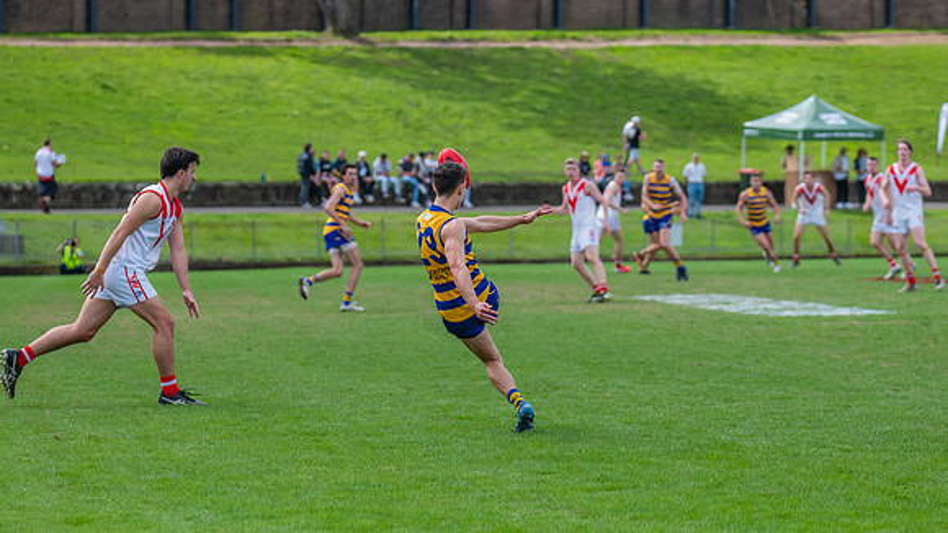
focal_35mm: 183
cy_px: 256
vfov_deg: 6.6
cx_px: 488
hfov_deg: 11.7
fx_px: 4609
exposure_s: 1/1600
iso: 800
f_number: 5.6
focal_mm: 170
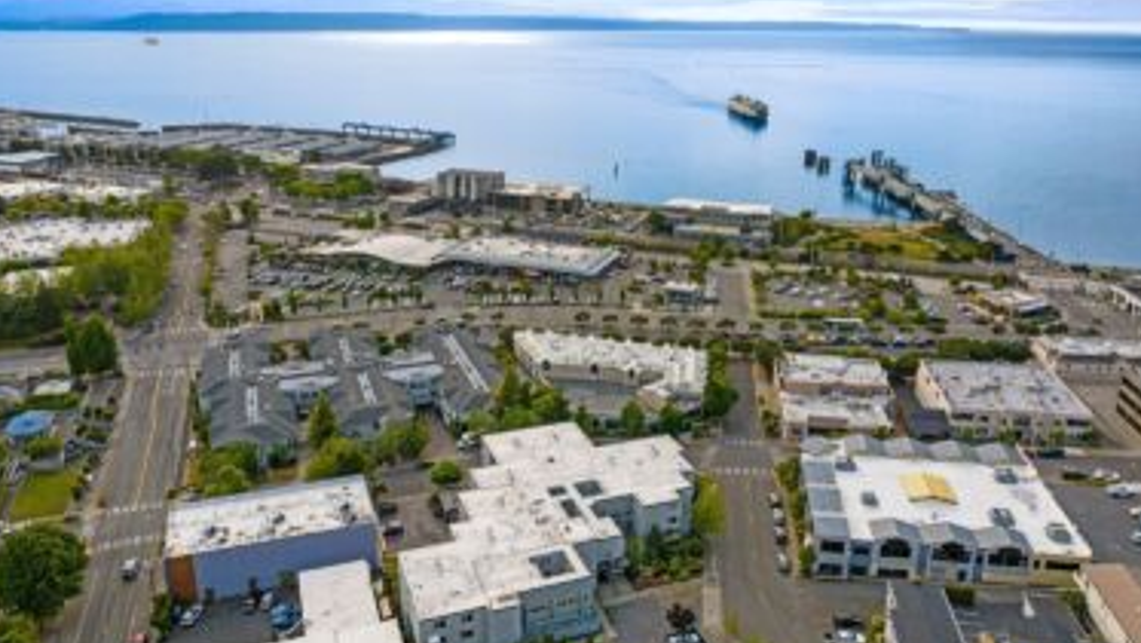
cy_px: 259
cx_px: 578
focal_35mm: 28
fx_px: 847
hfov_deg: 67.9
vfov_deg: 41.3
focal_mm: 12.29
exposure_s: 1/2500
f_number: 2.8
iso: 200
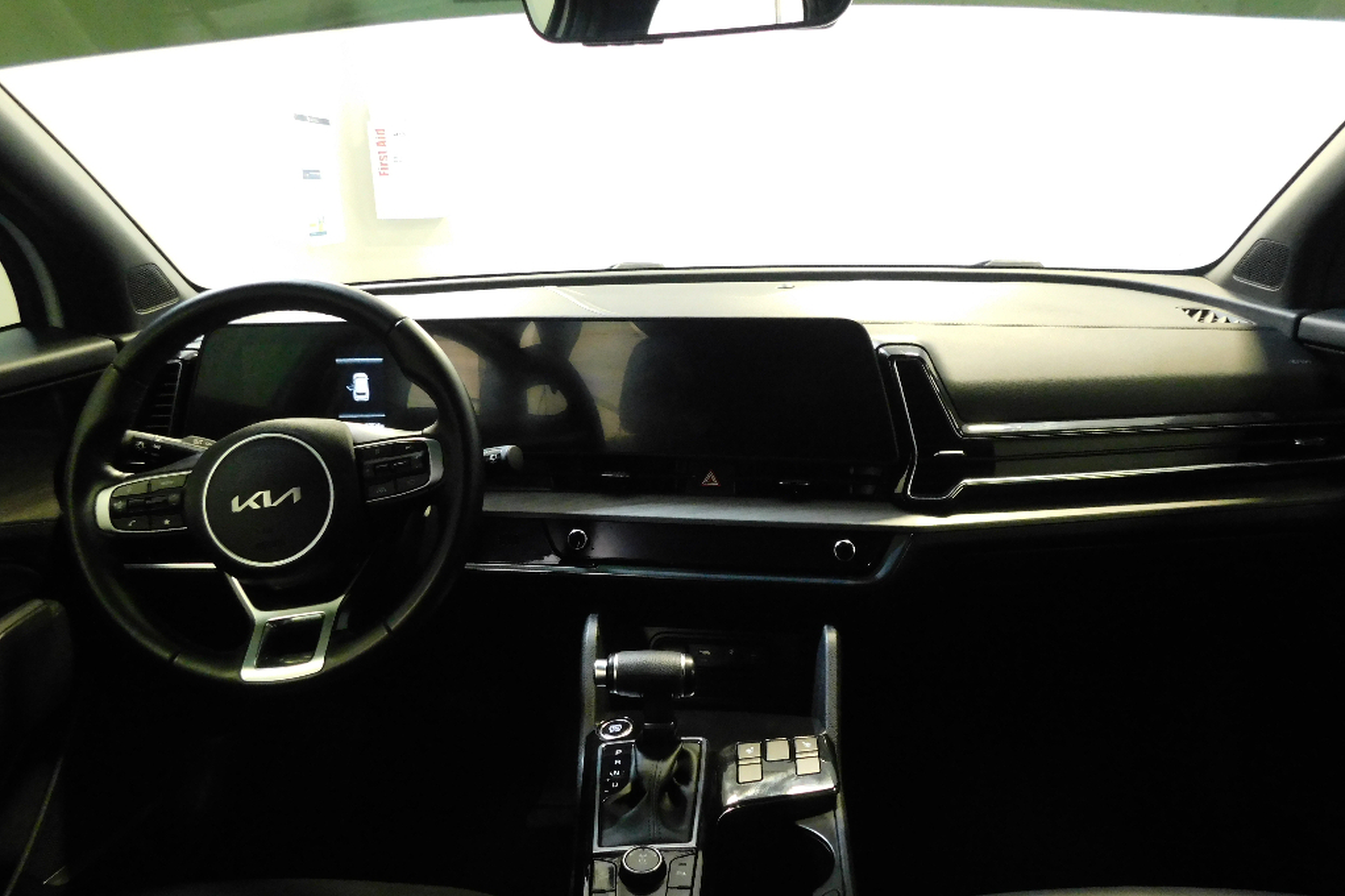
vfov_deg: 53.0
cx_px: 673
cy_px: 494
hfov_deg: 73.8
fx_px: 896
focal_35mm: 24
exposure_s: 1/8
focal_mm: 4
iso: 800
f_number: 3
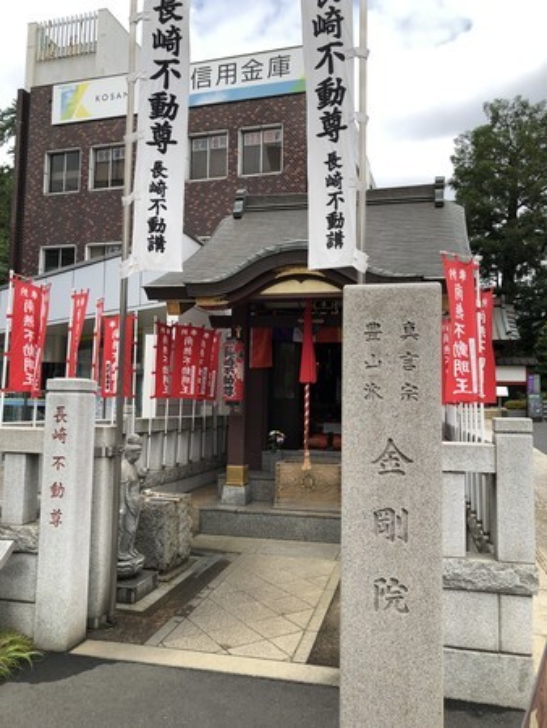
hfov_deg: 49.8
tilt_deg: +4.1
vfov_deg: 63.4
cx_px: 274
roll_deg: -1.5
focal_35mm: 28
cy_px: 364
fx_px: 589
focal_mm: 3.99
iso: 20
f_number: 1.8
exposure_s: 1/1499
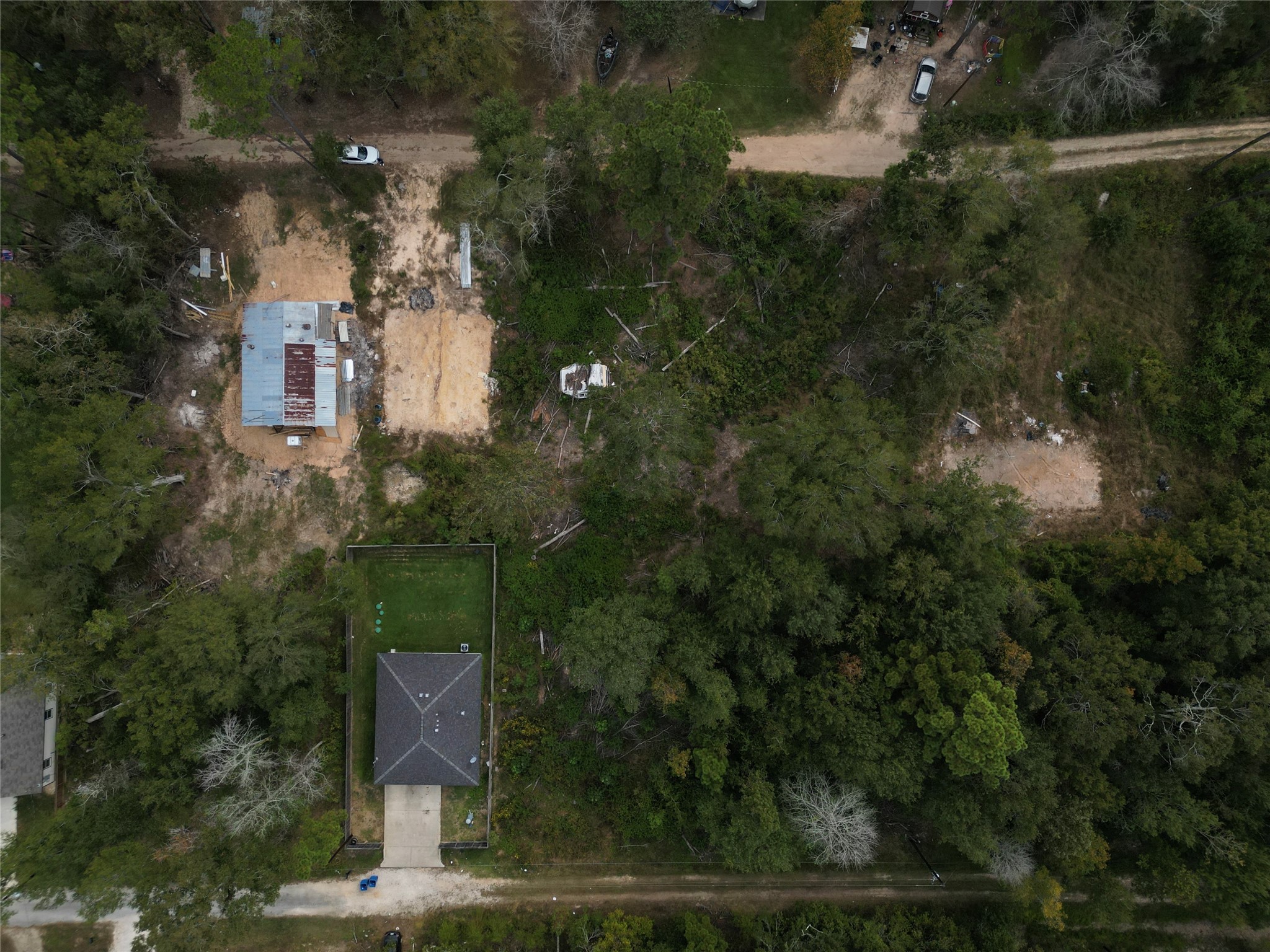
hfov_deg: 71.6
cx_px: 635
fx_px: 881
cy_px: 476
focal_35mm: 24
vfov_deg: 56.8
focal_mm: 6.72
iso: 100
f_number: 1.7
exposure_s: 1/1250
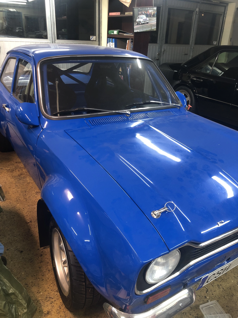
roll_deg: -2.6
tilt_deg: -25.8
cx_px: 119
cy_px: 159
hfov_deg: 49.7
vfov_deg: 63.4
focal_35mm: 28
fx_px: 257
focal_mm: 3.99
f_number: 1.8
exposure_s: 1/17
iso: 50
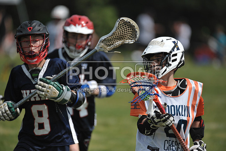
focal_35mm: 400
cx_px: 113
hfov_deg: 5.2
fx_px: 2510
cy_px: 76
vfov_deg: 3.4
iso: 640
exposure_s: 1/5000
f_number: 4
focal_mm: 400
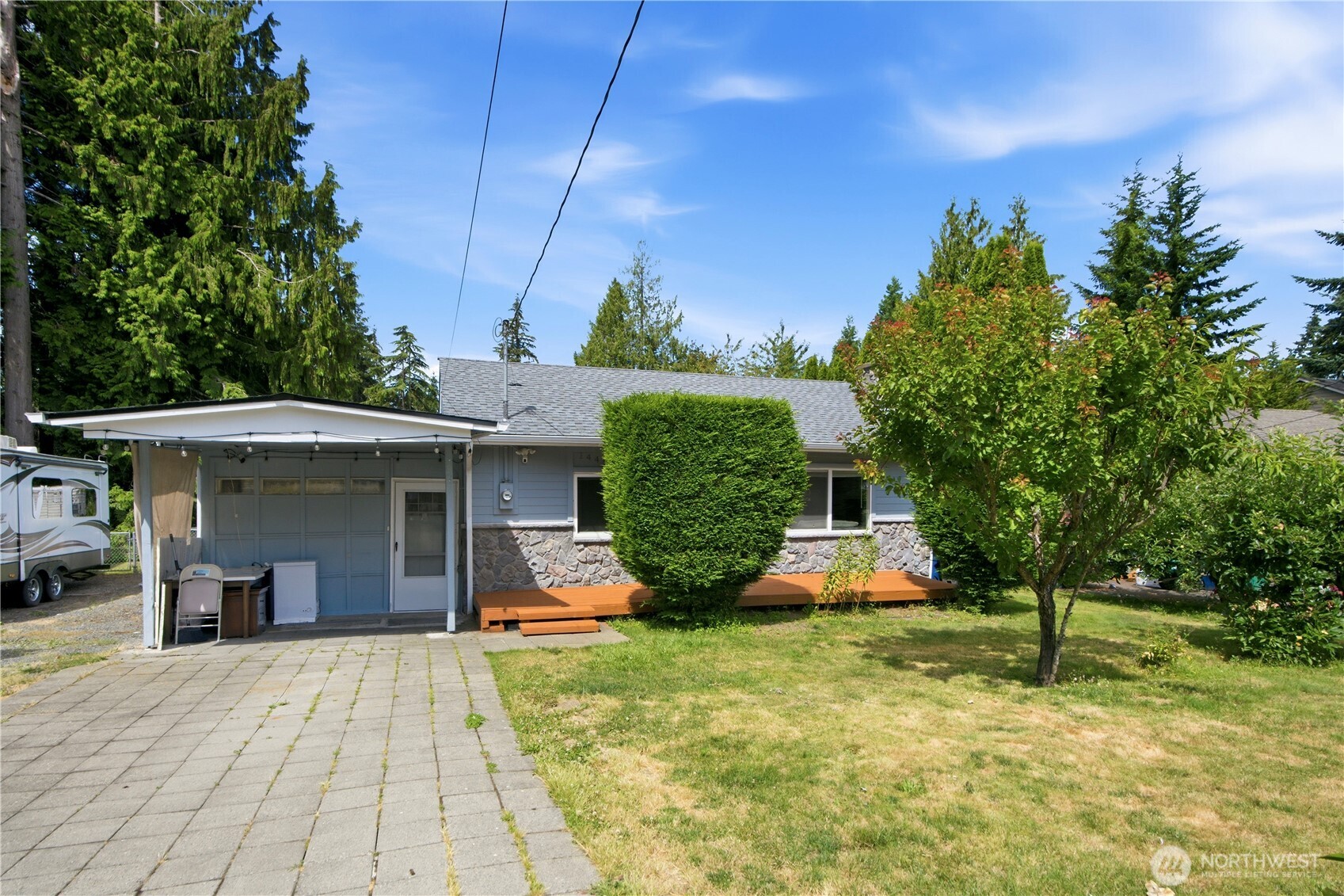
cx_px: 672
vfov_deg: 67.4
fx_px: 672
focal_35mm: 18
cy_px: 448
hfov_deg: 90.0
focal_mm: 18
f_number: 9
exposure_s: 1/125
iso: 400
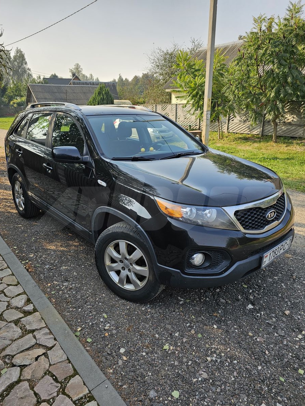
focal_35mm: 23
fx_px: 270
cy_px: 203
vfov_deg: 73.9
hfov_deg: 58.9
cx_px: 152
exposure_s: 1/480
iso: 16
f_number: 1.7
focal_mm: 6.3
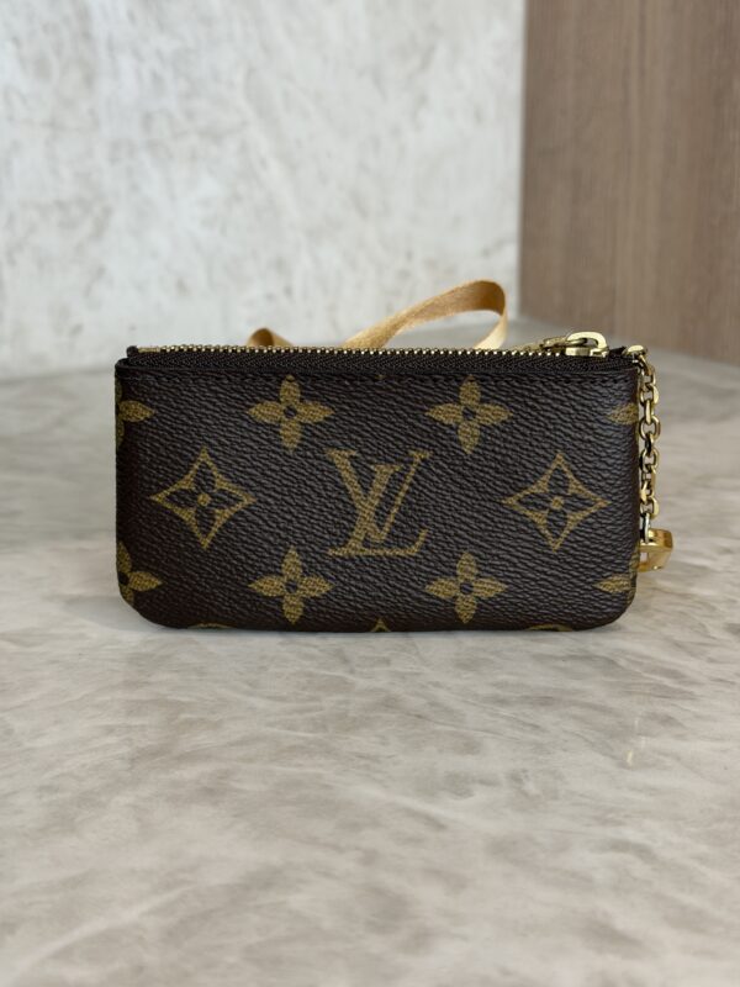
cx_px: 370
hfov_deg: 30.3
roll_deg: +0.1
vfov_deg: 39.7
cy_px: 494
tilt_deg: -16.6
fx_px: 1368
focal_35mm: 48
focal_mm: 6.76
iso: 50
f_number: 1.78
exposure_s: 1/60
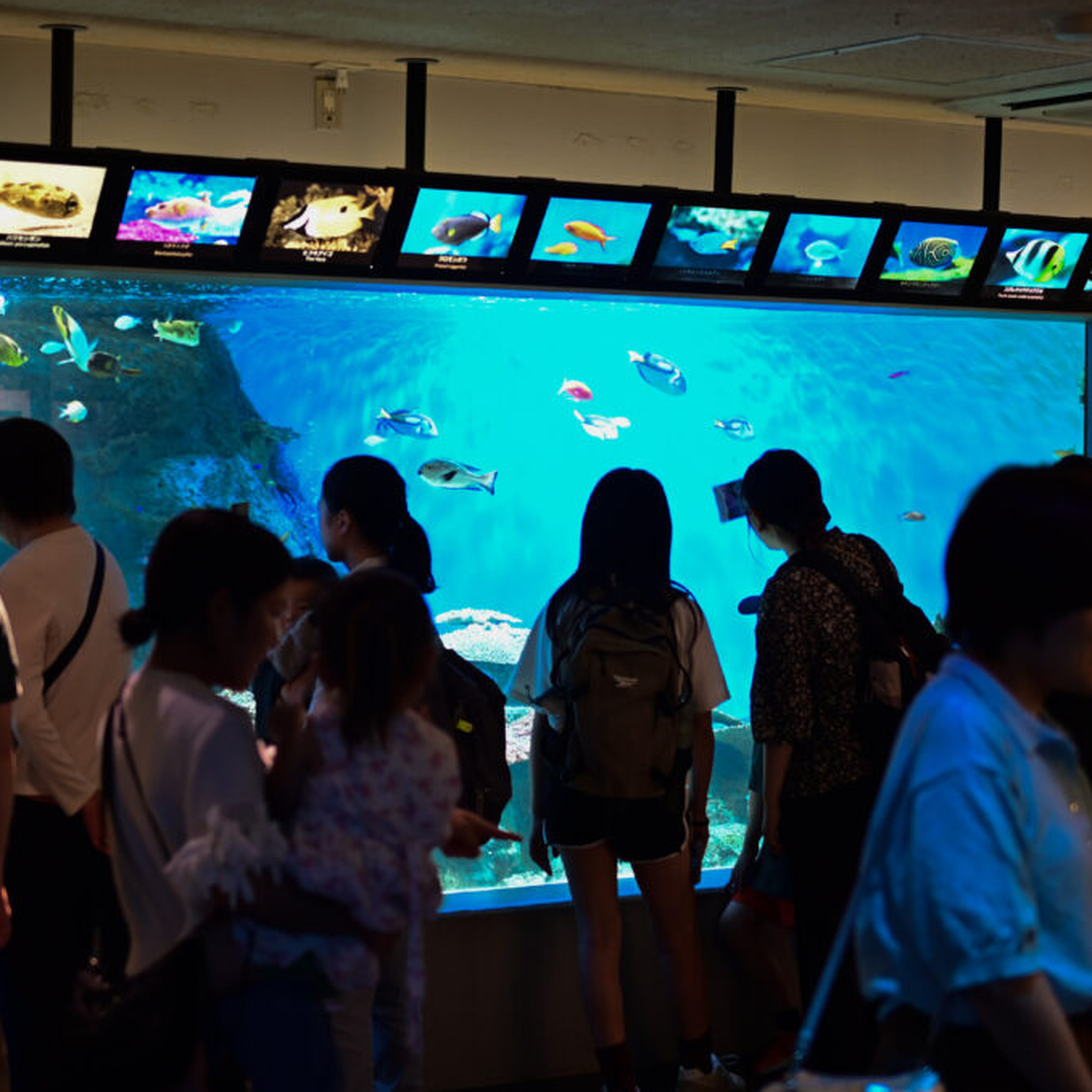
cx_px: 536
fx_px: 2748
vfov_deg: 22.5
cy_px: 544
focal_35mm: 77
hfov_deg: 22.5
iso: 1100
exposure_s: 1/60
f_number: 2
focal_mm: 40
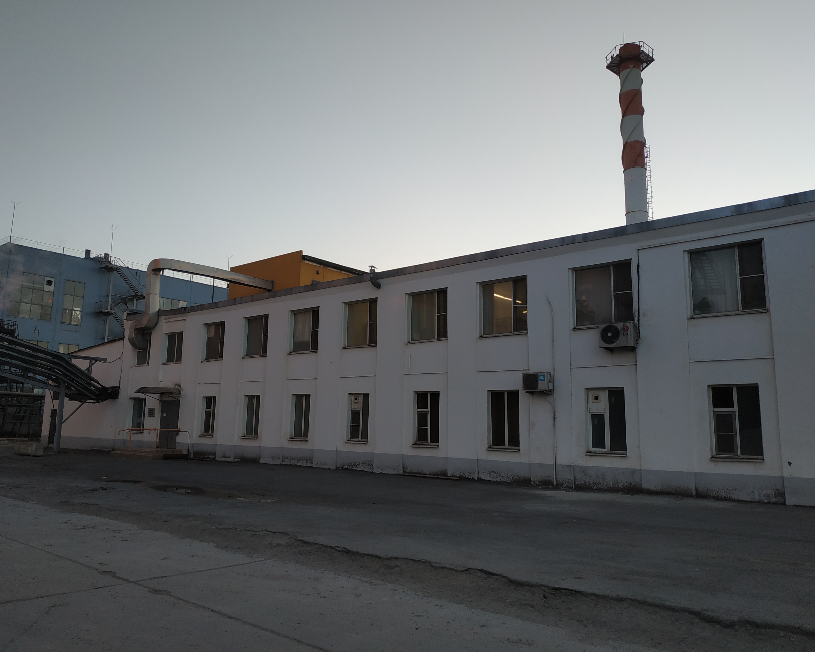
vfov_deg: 54.9
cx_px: 381
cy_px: 318
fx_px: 627
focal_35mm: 26
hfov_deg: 66.0
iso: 125
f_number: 1.9
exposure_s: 1/300
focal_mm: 3.94
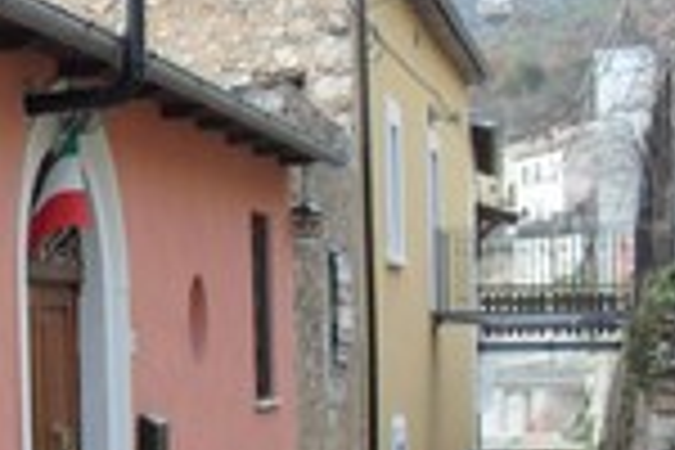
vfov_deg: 13.1
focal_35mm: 102
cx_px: -76
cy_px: 511
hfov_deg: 19.2
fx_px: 1912
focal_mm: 6.3
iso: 100
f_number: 3.2
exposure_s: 1/60
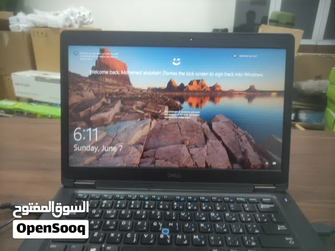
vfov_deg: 54.9
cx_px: 168
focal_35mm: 25
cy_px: 126
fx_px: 242
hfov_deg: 69.4
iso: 456
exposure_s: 1/33
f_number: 1.89
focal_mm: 5.43
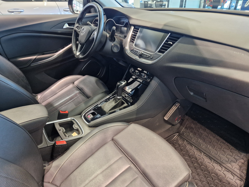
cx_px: 124
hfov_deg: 73.9
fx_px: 165
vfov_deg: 58.9
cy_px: 94
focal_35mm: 23
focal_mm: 5.4
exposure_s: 1/100
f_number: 1.8
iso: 400
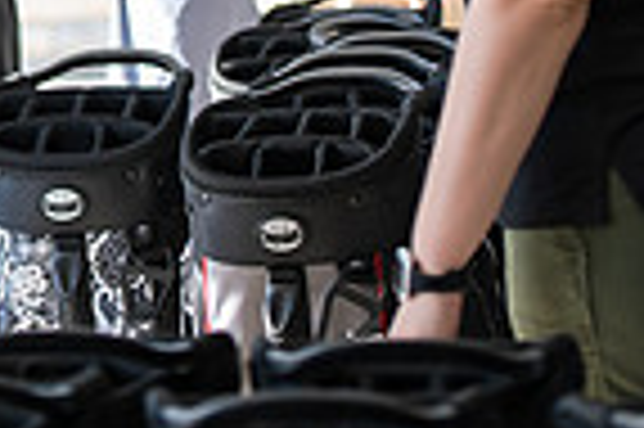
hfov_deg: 5.8
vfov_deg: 3.9
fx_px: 6236
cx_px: -446
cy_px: -259
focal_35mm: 349
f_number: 3.2
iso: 320
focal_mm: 86
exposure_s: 1/320
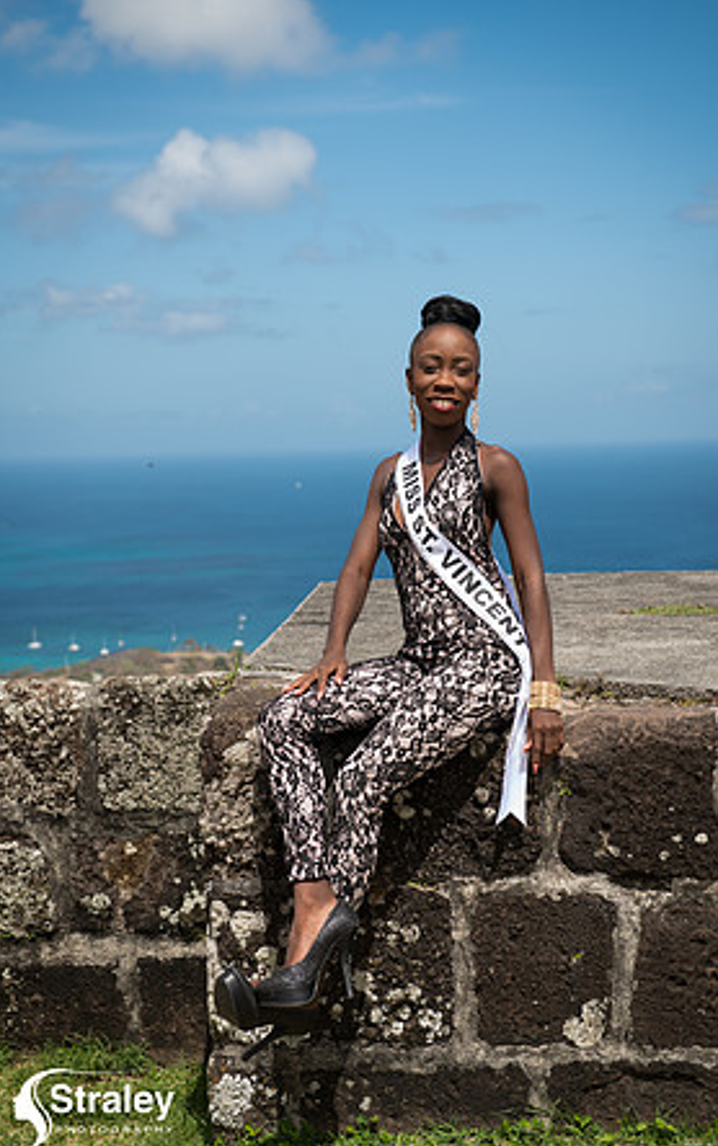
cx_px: 382
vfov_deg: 32.0
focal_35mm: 64
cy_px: 578
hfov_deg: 20.3
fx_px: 2001
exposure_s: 1/160
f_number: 5.6
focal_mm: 62
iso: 64
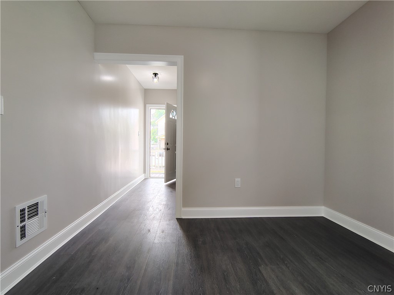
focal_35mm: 16
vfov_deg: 78.1
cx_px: 197
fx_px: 182
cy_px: 148
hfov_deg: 94.5
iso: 163
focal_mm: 2.13
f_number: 2.2
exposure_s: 1/60
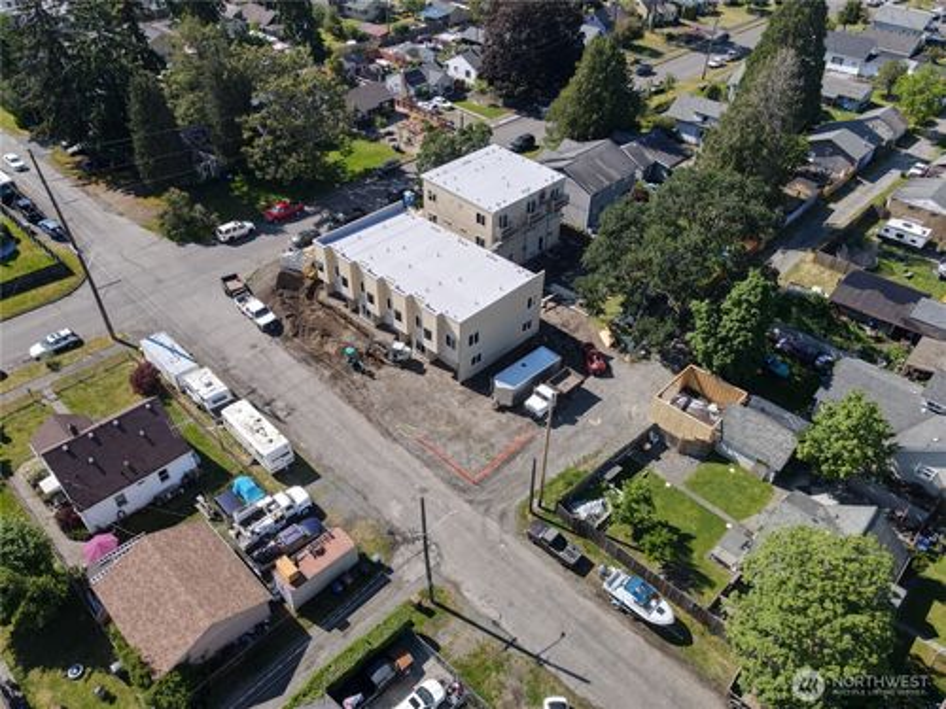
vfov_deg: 56.8
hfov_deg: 71.6
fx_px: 656
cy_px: 354
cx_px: 473
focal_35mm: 24
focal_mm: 4.5
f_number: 2.8
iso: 100
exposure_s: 1/320
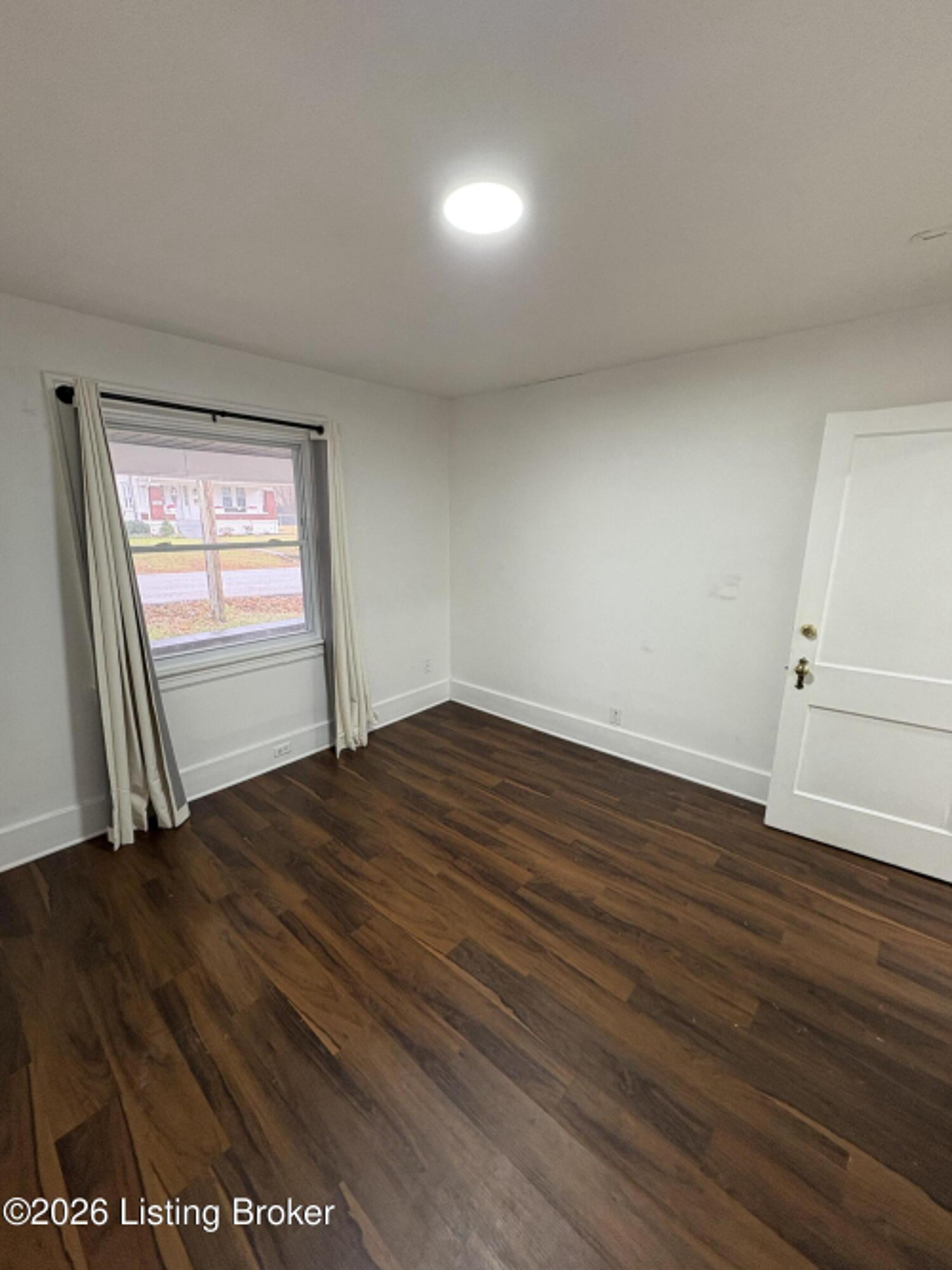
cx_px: 476
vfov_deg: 102.1
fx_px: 514
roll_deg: -0.5
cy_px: 635
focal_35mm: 14
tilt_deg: -12.0
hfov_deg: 85.7
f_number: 2.2
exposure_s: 1/60
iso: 250
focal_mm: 2.22
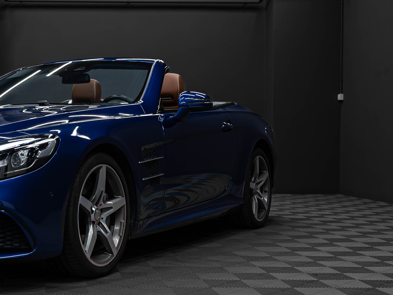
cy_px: 140
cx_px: 52
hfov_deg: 28.1
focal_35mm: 67
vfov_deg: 21.9
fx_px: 761
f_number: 4
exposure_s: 1/200
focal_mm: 33
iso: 800
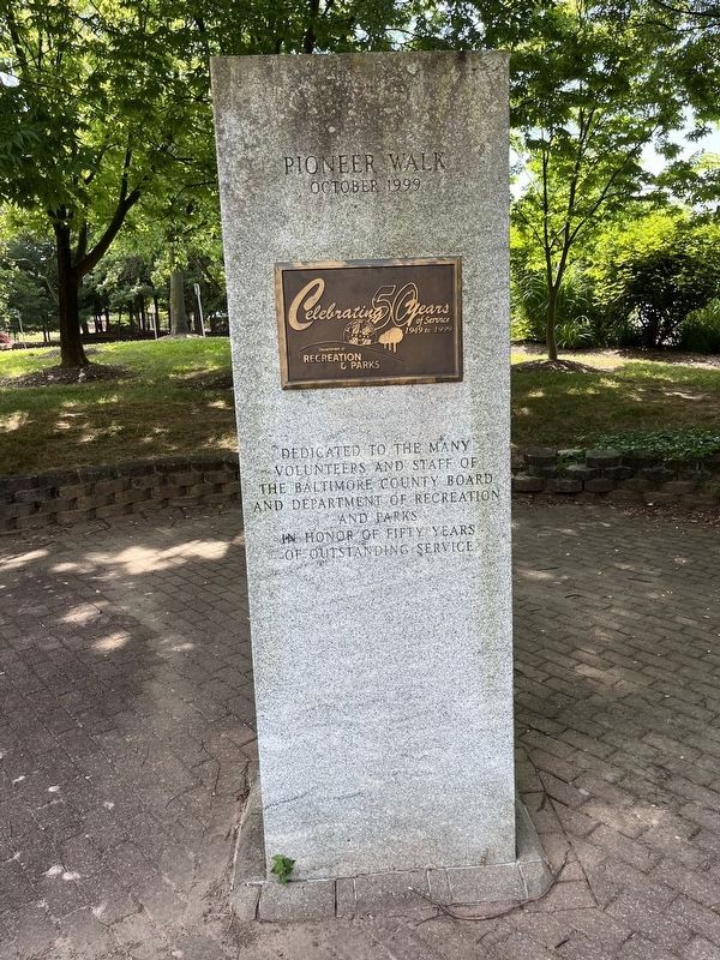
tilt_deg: -10.3
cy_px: 480
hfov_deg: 53.1
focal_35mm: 26
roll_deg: +0.8
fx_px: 721
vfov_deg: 67.3
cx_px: 360
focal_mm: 5.1
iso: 50
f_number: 1.6
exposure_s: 1/450
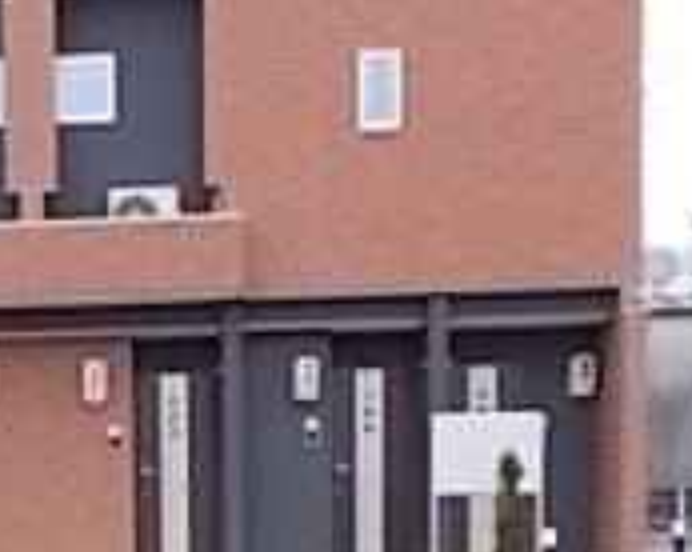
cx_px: -148
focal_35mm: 123
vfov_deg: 12.1
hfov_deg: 15.1
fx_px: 2516
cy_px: 752
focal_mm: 6
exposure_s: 1/125
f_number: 3.6
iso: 80
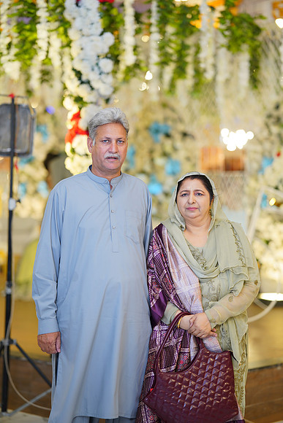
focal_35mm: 85
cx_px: 142
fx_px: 1002
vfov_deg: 23.9
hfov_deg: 16.1
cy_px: 212
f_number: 1.6
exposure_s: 1/200
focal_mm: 85
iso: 100
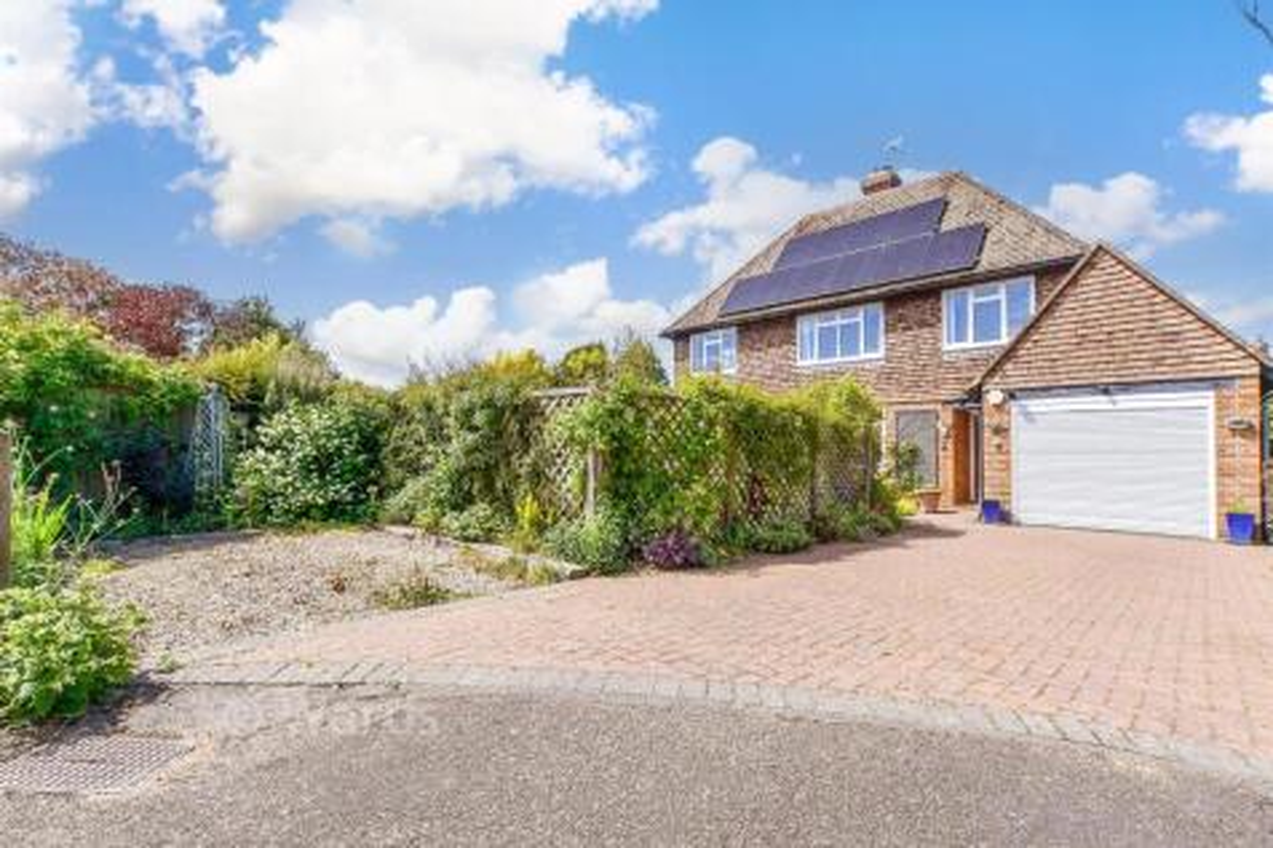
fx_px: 530
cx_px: 636
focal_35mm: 15
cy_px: 424
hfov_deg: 100.4
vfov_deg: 77.3
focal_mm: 10
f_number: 8
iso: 160
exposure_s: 1/500
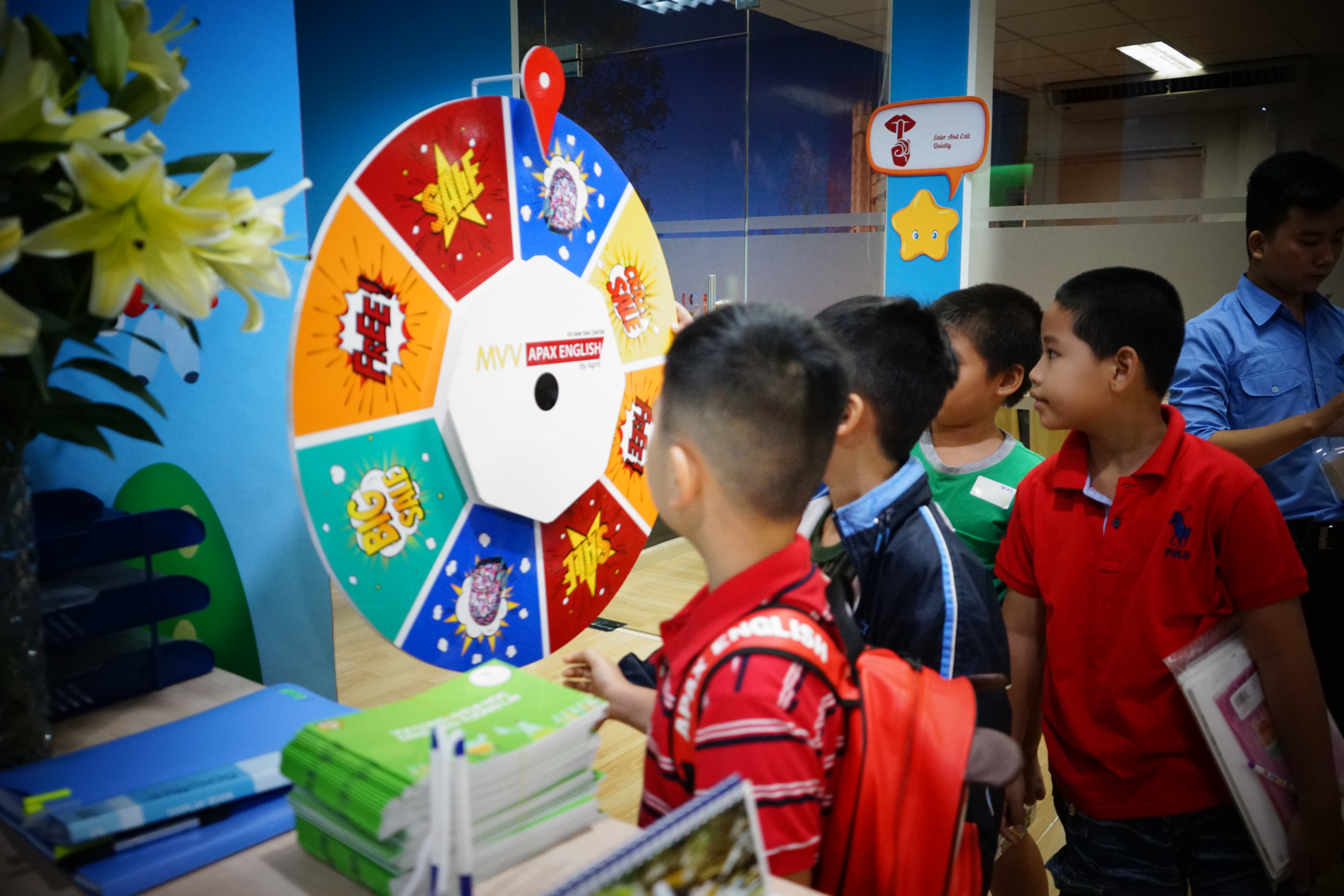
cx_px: 672
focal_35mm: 29
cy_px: 448
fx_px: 1083
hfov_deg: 63.7
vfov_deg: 45.0
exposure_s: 1/200
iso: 3200
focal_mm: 29
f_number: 3.5
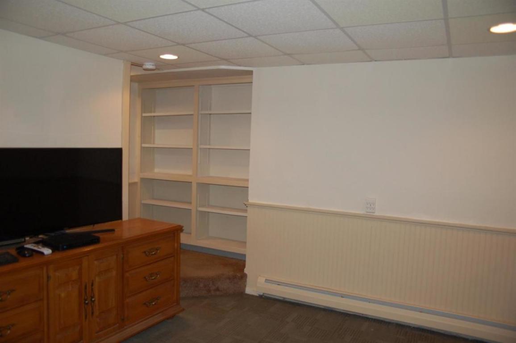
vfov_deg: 47.8
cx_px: 258
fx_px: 387
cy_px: 172
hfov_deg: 67.4
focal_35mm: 27
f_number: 3.5
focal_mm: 18
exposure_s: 1/60
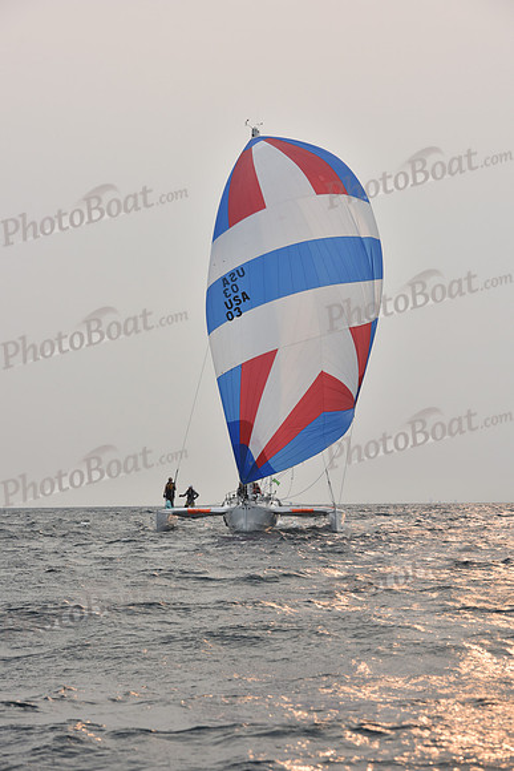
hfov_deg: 14.0
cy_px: 386
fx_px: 2097
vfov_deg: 20.8
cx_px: 257
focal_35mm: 98
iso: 250
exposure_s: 1/1000
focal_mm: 98
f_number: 7.1
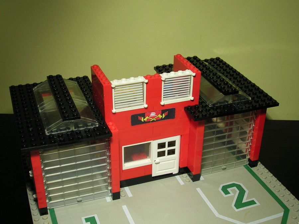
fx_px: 397
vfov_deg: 31.5
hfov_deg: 41.3
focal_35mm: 46
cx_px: 150
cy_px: 112
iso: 50
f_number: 3.2
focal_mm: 7.7
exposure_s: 1/15.8
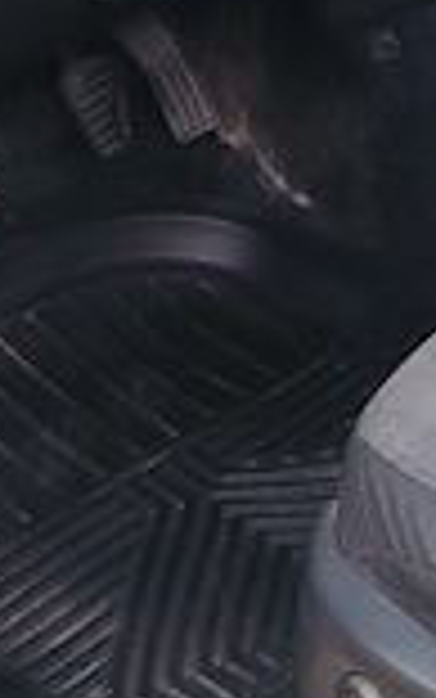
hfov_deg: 9.9
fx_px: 2488
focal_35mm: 131
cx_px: 499
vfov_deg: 15.4
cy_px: -140
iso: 179
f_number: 1.75
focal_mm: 5.25
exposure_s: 1/100
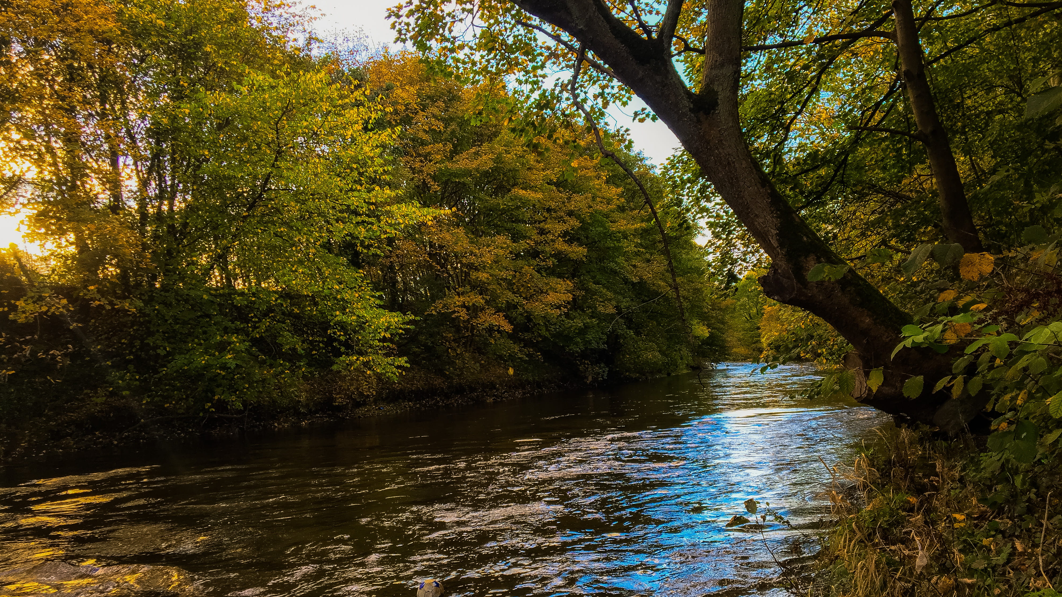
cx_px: 532
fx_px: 901
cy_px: 342
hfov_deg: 61.0
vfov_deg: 36.6
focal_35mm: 32
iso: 32
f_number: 2.2
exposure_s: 1/100
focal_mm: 4.15
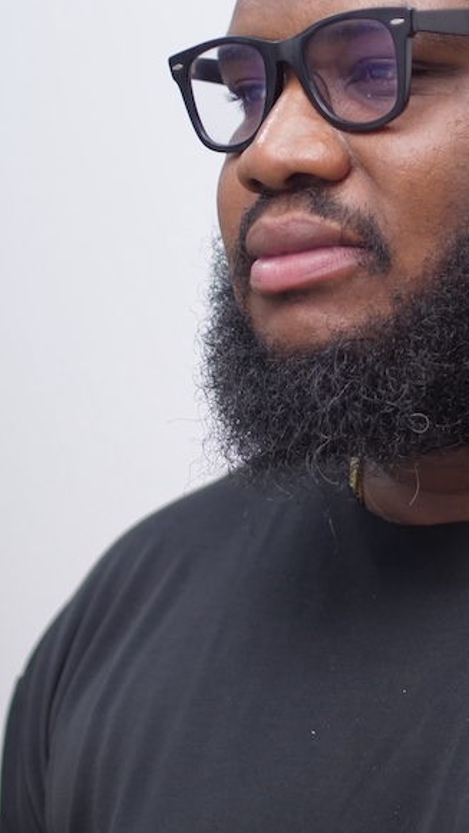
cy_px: 244
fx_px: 3094
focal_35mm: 140
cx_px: 549
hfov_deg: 8.6
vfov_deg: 15.3
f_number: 1.4
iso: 400
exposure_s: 1/60
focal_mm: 35
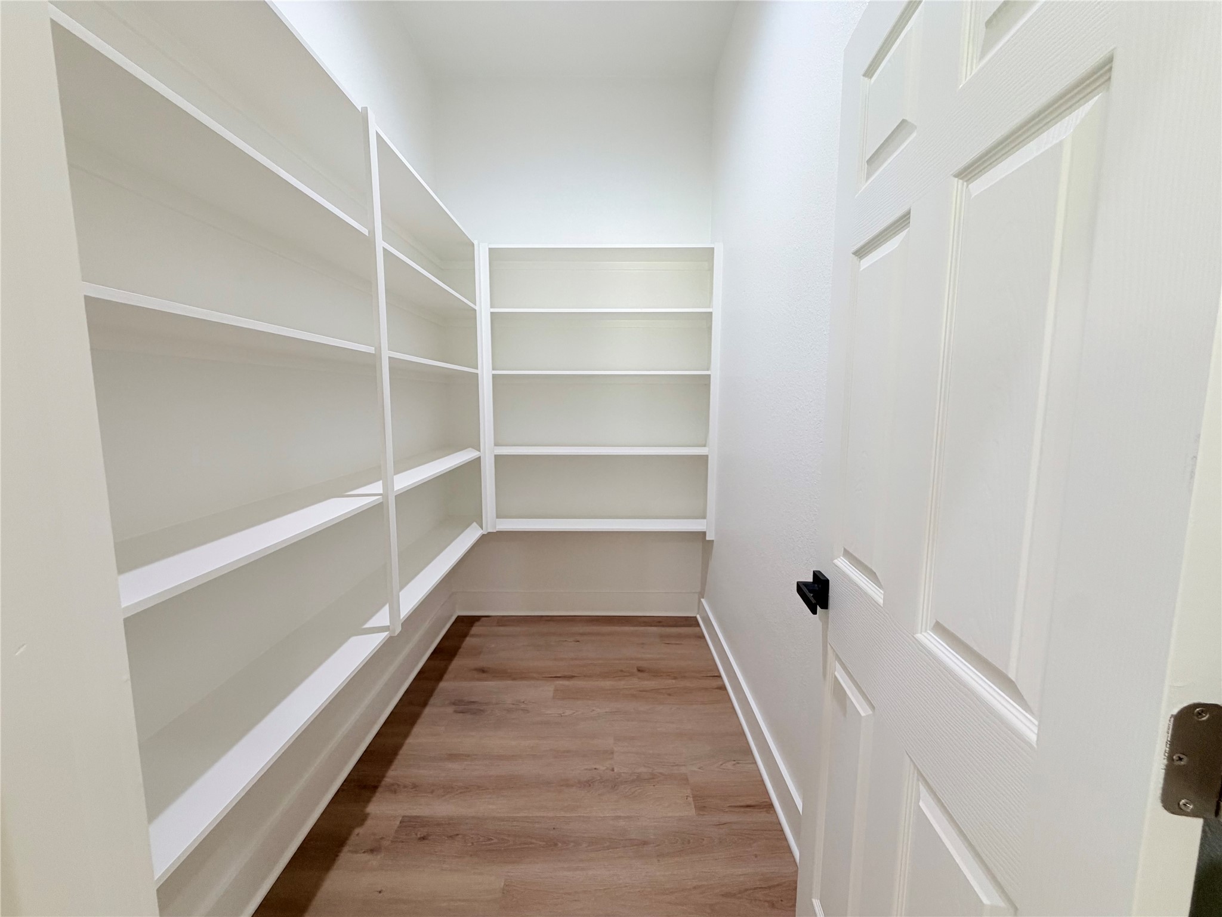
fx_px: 494
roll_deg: +0.2
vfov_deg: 85.7
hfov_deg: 102.1
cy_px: 458
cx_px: 611
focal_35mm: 14
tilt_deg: -6.9
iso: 200
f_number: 2.2
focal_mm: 2.22
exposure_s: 1/60
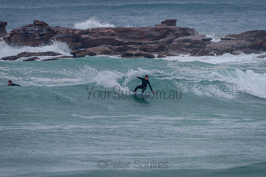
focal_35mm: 613
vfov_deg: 2.2
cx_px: 133
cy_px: 88
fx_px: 4527
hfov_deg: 3.4
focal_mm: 500
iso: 640
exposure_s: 1/2000
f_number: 5.6
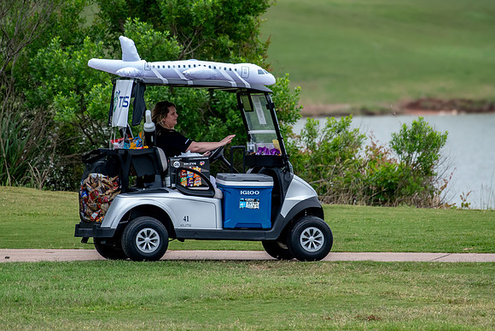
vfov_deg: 2.2
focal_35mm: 630
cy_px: 166
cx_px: 248
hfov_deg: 3.3
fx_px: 8664
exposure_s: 1/2000
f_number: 5.6
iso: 1100
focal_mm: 420
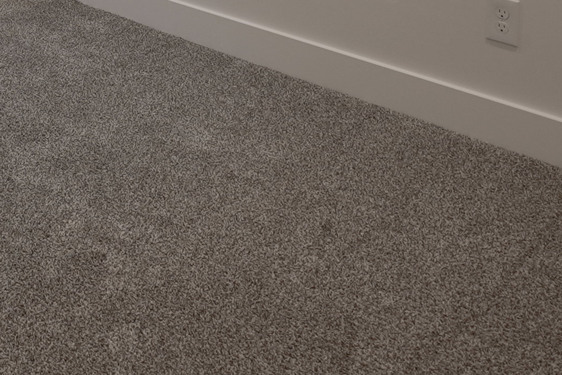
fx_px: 1000
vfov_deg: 17.3
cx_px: -161
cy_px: -302
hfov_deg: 26.7
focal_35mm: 64
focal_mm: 16
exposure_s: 1/8
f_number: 10
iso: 250
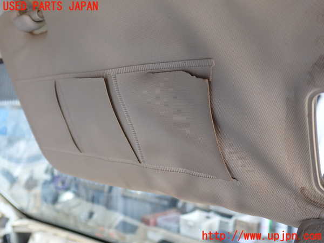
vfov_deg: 44.2
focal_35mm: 32
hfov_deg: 56.8
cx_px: 162
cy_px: 122
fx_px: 300
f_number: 2.4
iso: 125
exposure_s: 1/60
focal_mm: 5.79
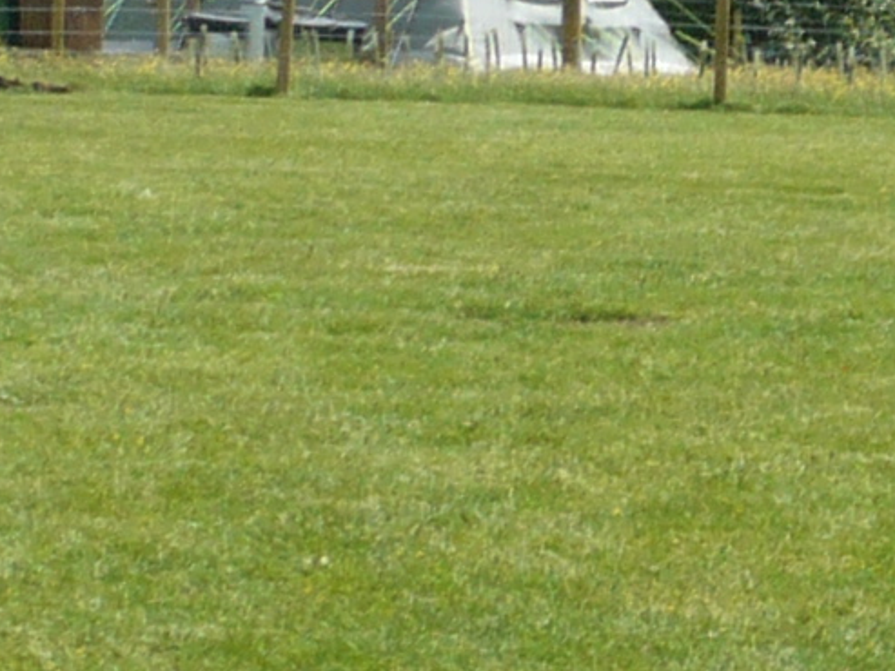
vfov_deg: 6.8
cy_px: 207
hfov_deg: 8.8
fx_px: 5638
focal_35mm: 218
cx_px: 1481
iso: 100
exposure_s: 1/160
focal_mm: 5.8
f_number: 8
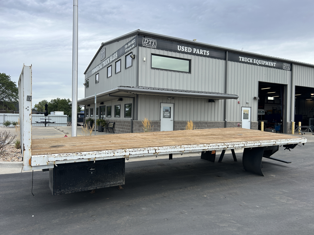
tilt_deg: +2.0
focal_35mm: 26
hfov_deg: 67.3
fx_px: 236
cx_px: 157
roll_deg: -0.5
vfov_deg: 53.1
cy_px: 118
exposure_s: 1/1934
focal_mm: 5.7
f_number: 1.5
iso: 50
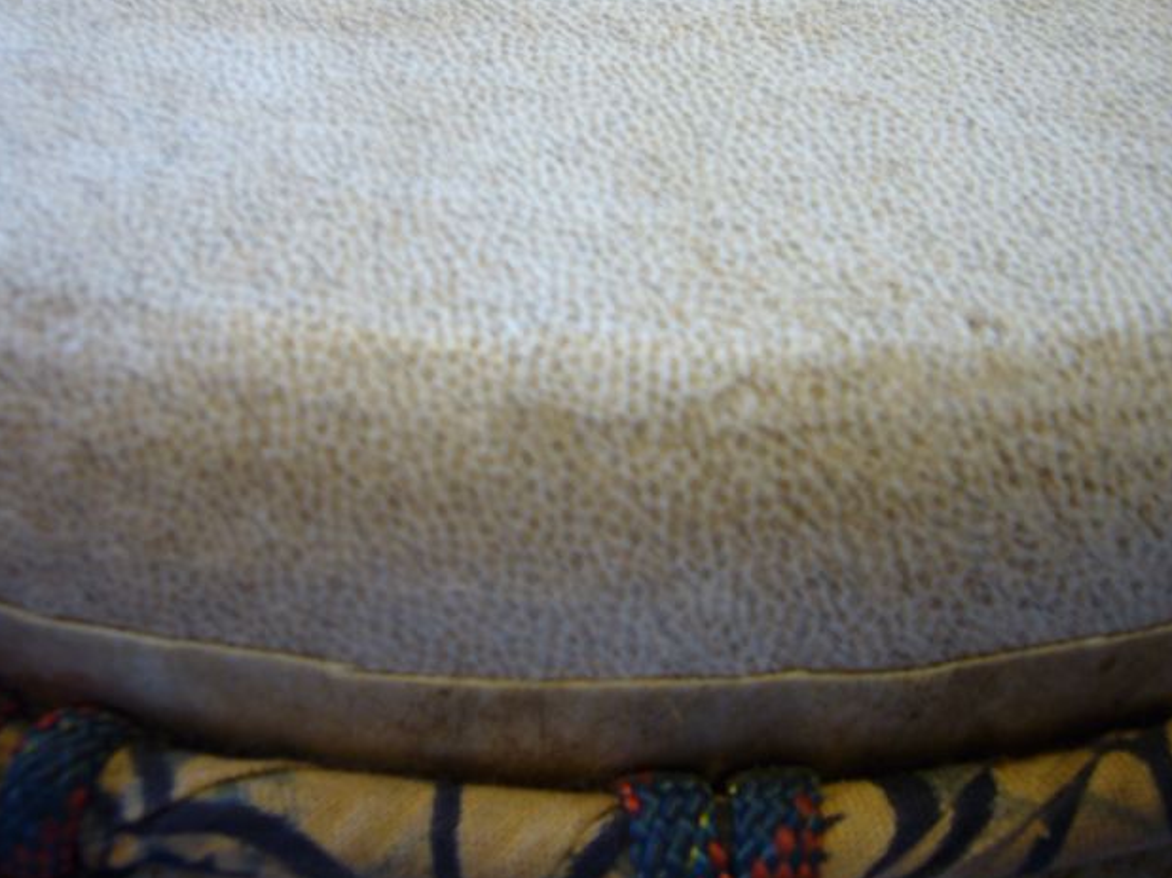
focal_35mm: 29
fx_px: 981
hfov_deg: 61.7
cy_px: 449
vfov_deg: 48.2
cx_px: 569
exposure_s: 1/25
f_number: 2.8
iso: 80
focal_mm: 4.6
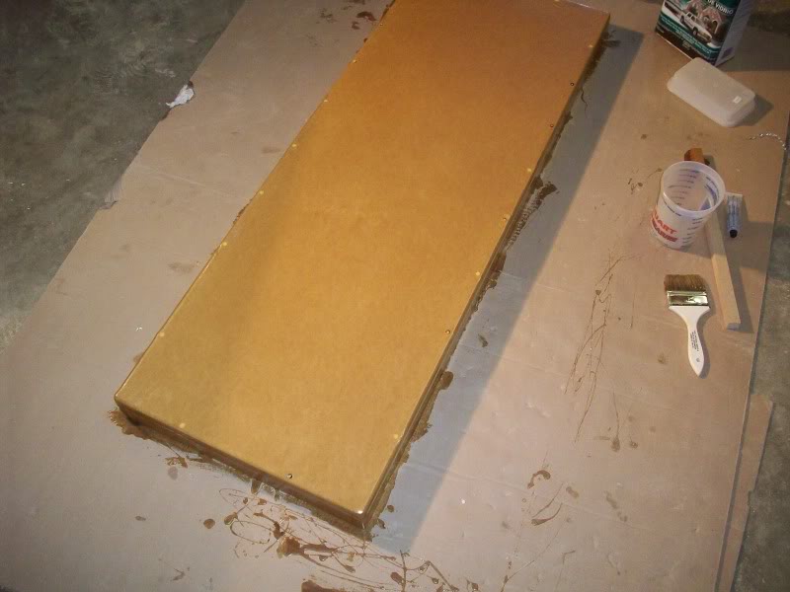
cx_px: 395
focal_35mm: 37
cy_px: 296
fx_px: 844
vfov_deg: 38.7
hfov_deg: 50.1
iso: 200
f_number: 2.8
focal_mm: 6.2
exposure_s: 1/64
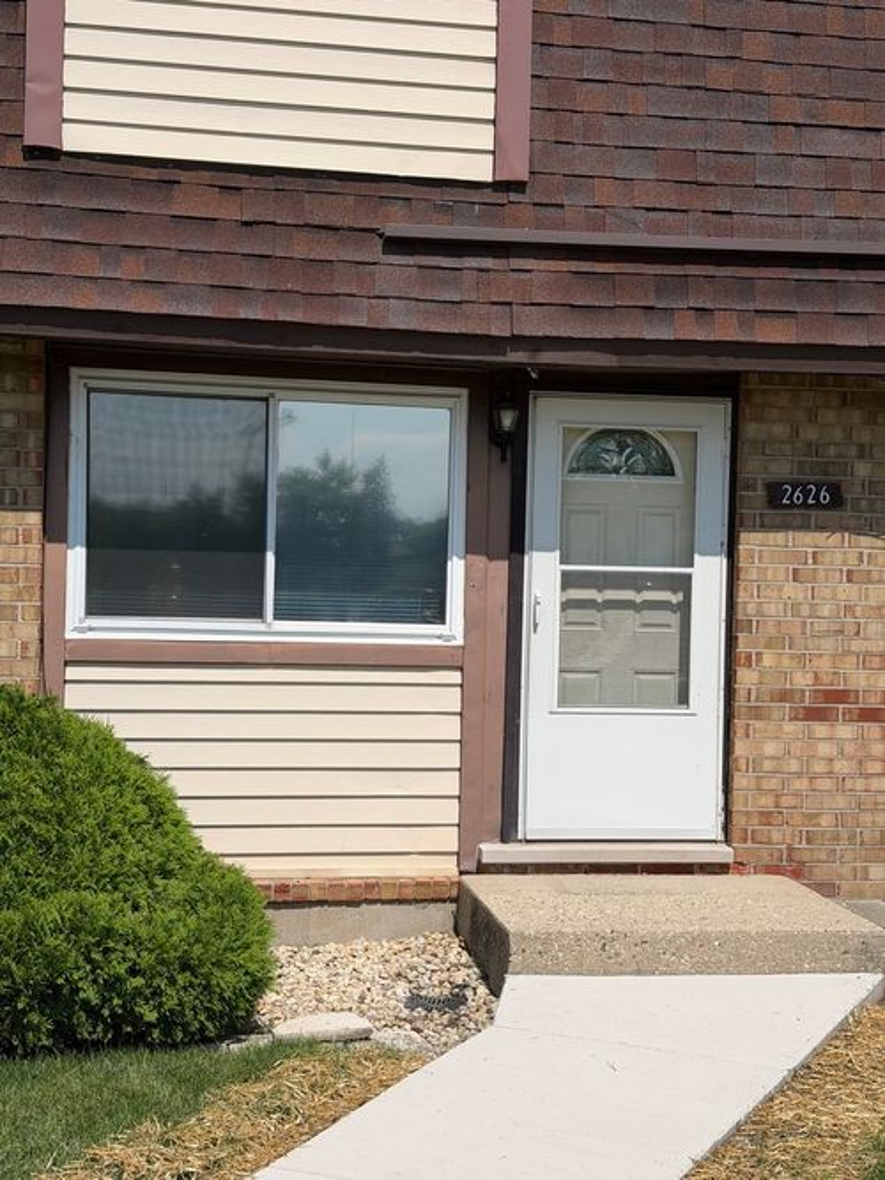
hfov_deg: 30.3
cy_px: 590
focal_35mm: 48
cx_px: 442
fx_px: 1637
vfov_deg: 39.7
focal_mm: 6.76
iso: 64
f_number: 1.78
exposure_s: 1/8772
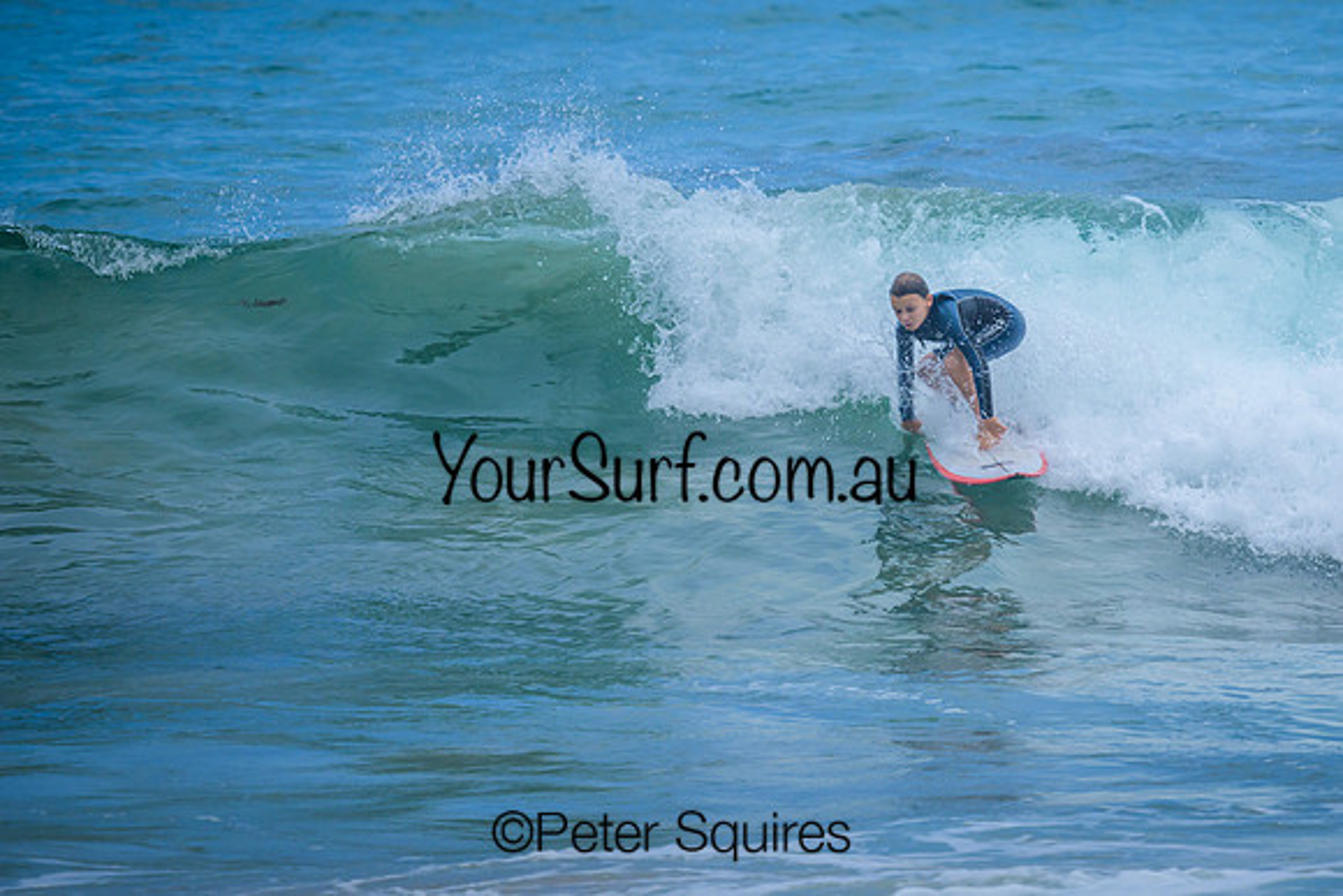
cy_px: 359
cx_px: 923
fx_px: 41009
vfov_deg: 1.3
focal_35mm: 1099
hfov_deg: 1.9
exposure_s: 1/2500
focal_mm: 800
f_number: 6.3
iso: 400
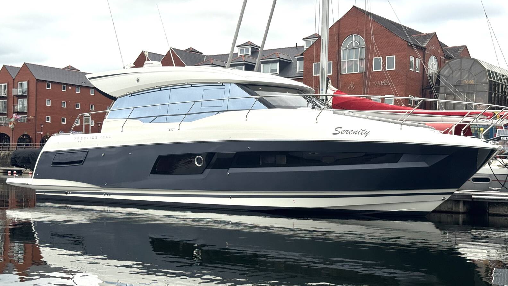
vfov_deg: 22.6
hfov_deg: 39.2
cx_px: 252
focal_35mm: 53
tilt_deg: +0.1
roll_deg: -0.9
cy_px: 170
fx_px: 714
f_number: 1.78
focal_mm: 6.76
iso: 64
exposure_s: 1/3257
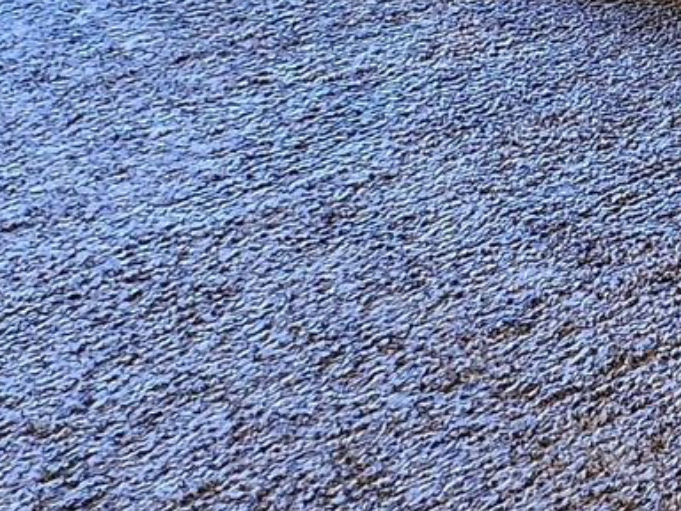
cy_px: -729
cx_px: 1782
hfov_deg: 11.7
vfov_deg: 10.1
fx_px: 2518
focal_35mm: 128
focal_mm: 5
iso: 400
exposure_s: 1/120
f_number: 1.8
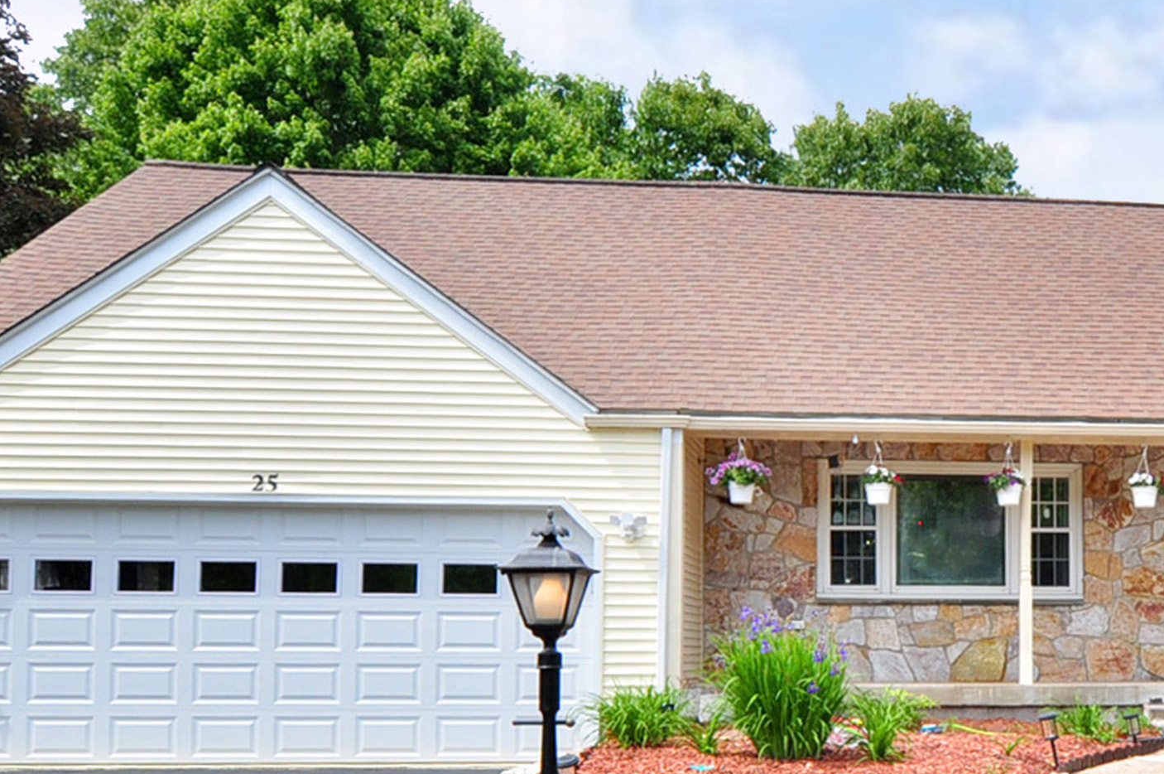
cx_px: 935
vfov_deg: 38.6
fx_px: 1099
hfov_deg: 52.2
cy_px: 476
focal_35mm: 34
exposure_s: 1/320
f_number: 8
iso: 320
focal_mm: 11
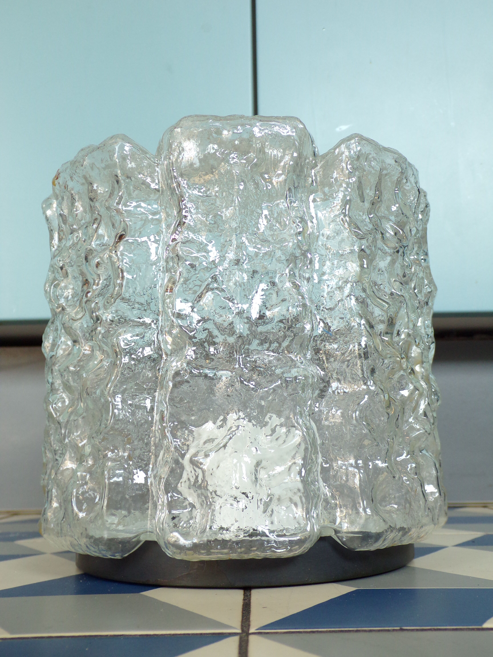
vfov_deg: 56.8
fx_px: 608
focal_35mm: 32
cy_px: 328
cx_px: 246
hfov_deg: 44.2
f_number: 3.2
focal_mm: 5.8
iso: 171
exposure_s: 1/34
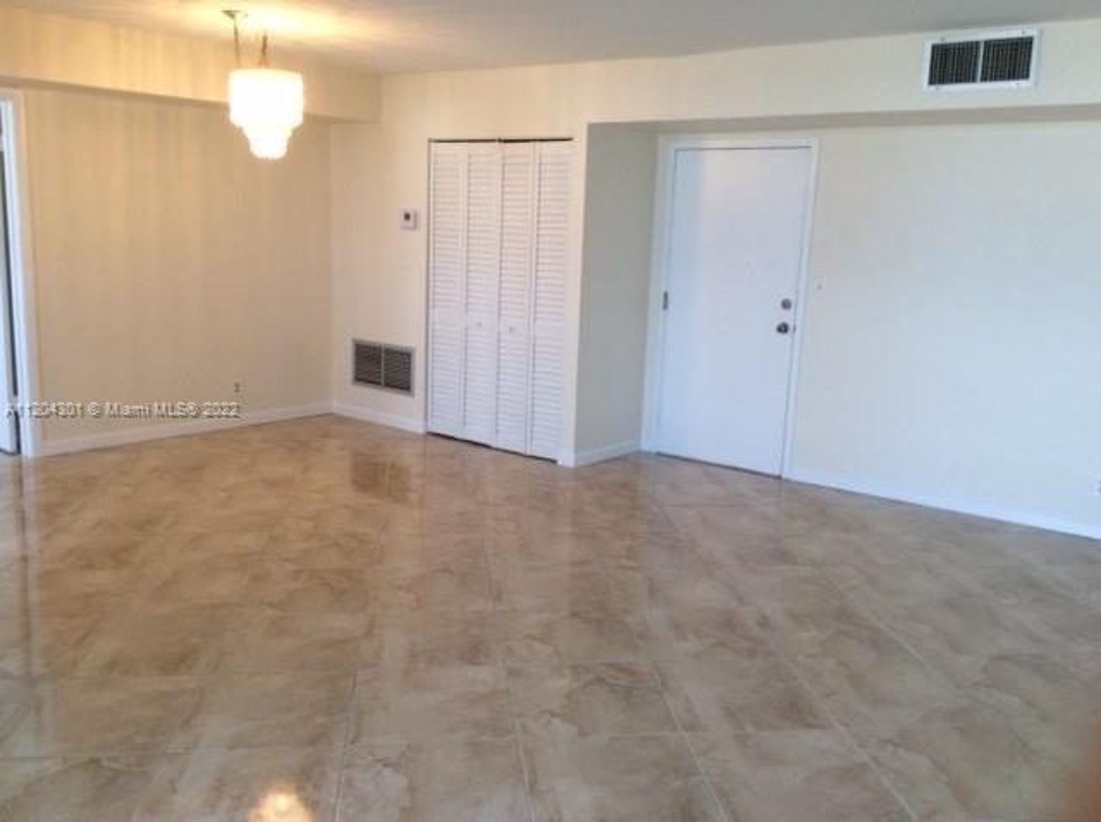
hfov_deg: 56.9
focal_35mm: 32
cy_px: 411
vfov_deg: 44.1
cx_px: 550
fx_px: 1016
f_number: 2.4
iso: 32
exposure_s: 1/30
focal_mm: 3.3
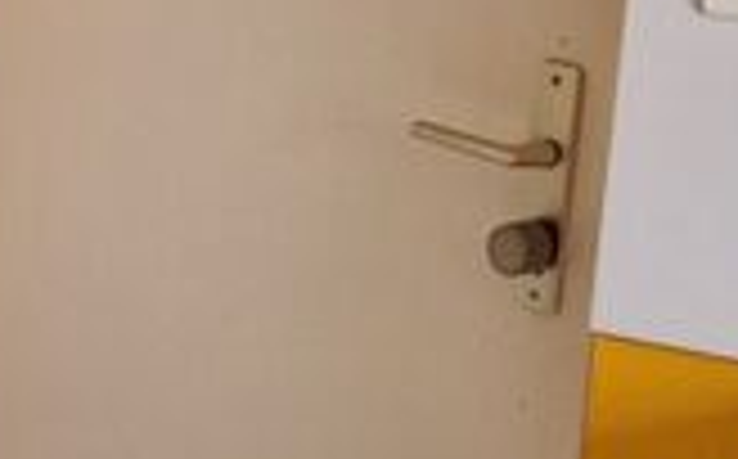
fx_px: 2993
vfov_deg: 8.8
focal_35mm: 149
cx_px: -122
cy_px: 202
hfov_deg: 13.7
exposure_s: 1/100
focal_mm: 5.4
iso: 200
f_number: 1.8
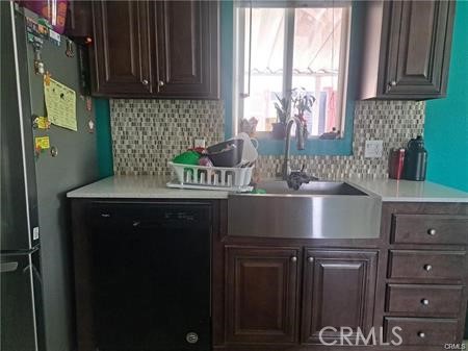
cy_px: 176
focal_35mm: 24
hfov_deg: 71.6
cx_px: 234
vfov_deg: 56.8
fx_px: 324
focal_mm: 5.23
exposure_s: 1/60
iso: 320
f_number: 1.8
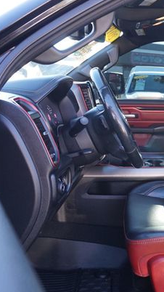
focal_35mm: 40
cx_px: 165
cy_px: 150
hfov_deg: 27.9
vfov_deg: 50.5
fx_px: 309
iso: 250
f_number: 4
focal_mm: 16
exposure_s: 1/60
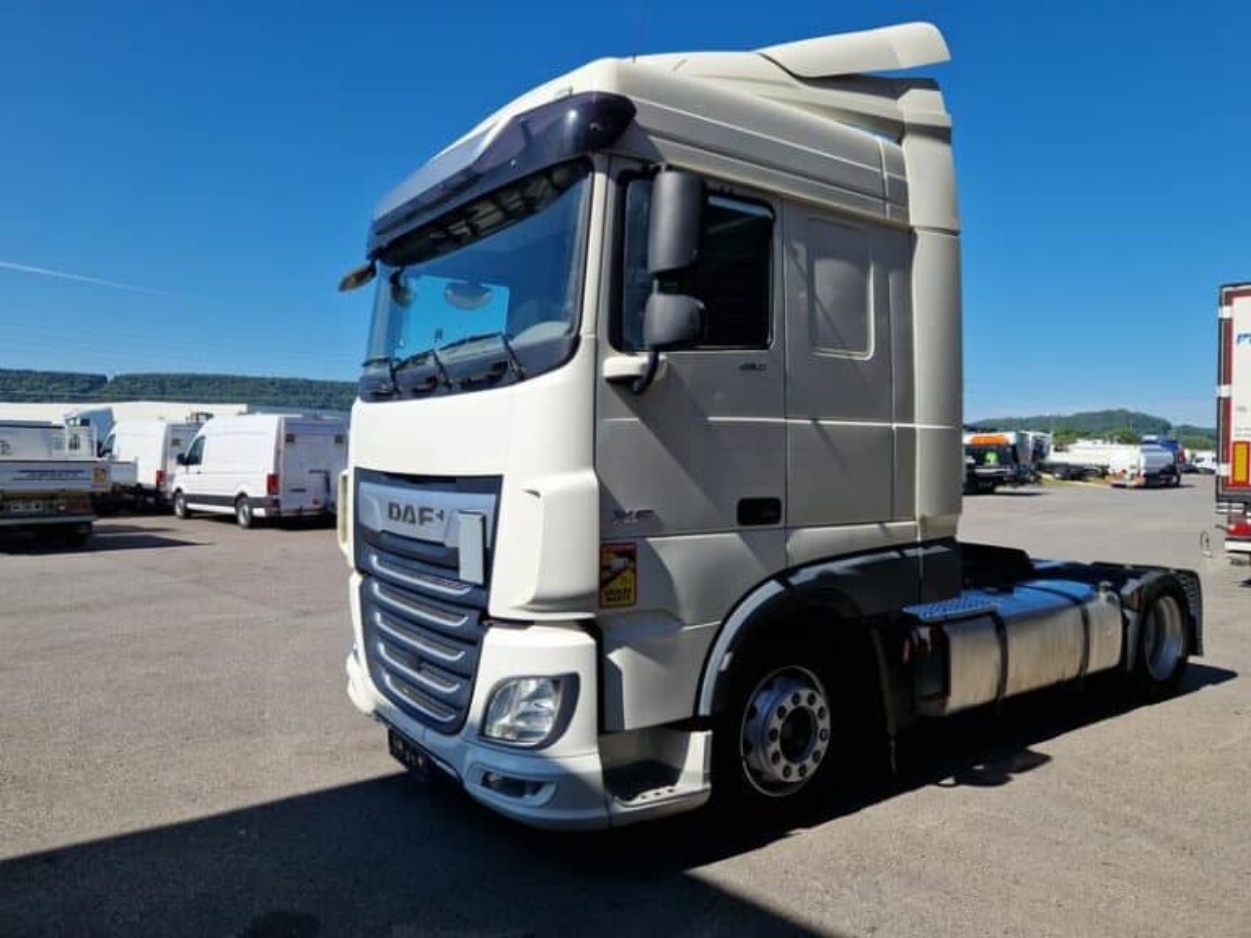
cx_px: 626
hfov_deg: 73.9
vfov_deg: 58.9
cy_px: 469
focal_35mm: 23
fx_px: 831
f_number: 1.8
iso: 50
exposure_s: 1/16949
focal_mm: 5.4
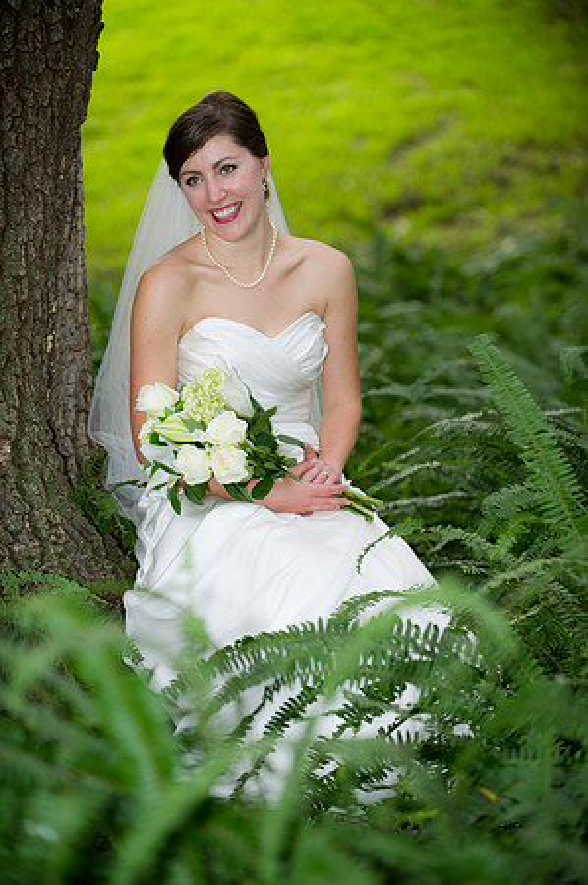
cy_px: 442
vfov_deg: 17.7
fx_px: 2848
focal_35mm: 116
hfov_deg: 11.8
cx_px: 294
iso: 400
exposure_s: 1/200
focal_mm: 116
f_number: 2.8
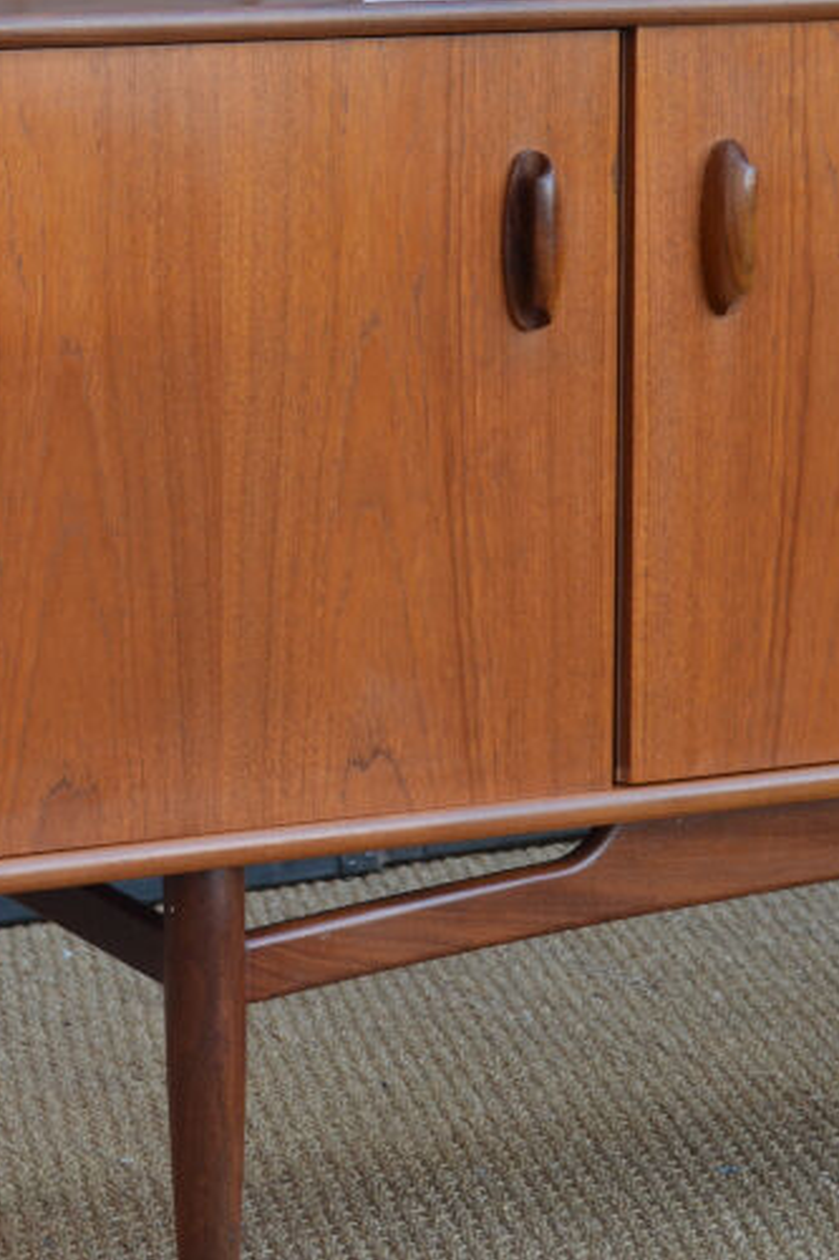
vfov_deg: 16.2
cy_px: 388
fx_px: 4407
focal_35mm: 126
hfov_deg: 10.8
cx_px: 159
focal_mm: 40
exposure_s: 1/100
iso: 400
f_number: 5
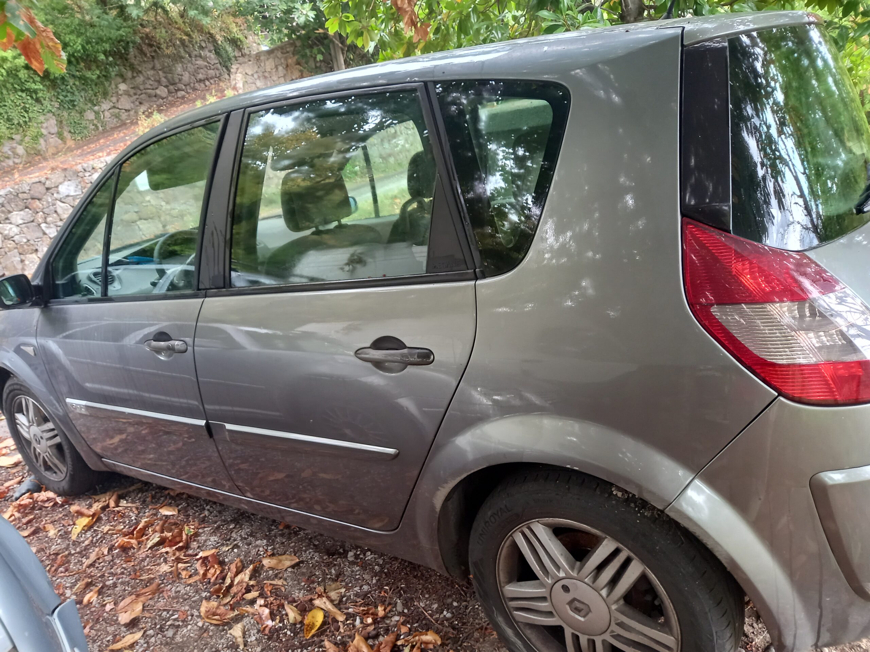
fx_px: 628
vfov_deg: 54.9
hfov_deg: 69.4
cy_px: 326
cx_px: 435
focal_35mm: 25
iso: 125
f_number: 2
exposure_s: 1/60
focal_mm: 4.6
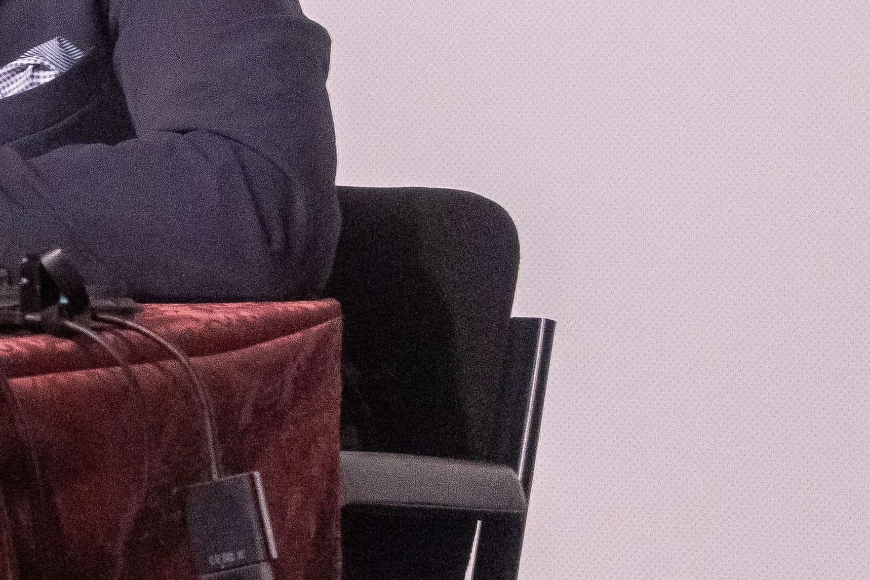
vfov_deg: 5.8
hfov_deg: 8.5
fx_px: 5728
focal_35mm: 237
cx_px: -397
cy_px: 45
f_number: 6.3
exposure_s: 1/60
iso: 5600
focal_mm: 50
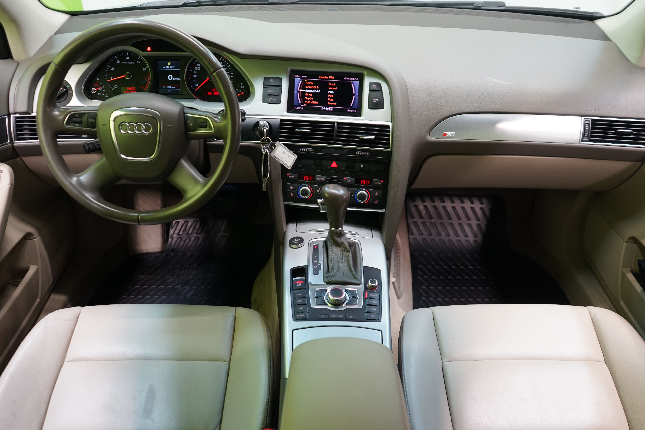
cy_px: 215
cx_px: 322
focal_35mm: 30
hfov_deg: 61.9
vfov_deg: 43.6
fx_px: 537
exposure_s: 1/30
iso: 800
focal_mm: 30
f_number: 3.5
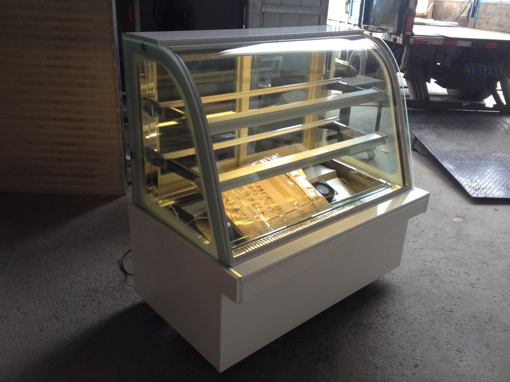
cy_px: 191
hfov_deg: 52.6
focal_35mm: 35
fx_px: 516
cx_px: 255
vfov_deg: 40.7
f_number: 2.4
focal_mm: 4.28
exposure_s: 1/60
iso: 50
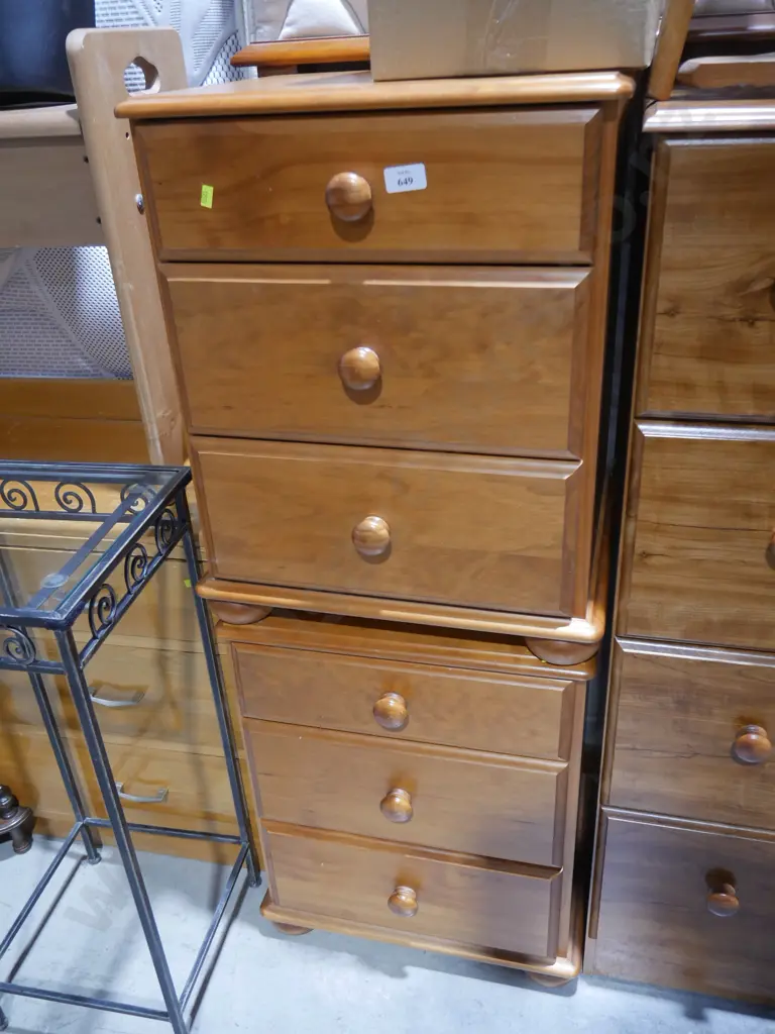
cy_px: 517
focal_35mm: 28
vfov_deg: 63.4
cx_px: 388
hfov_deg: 49.7
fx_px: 836
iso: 800
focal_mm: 14
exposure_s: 1/60
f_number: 3.5
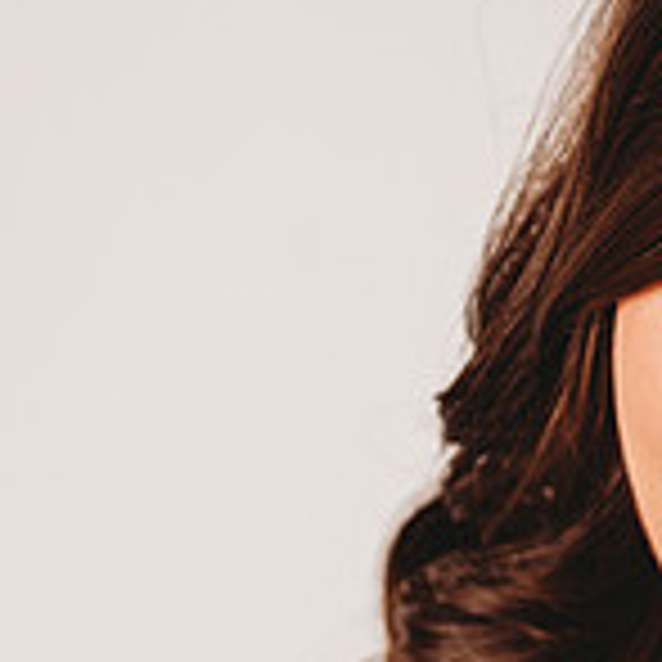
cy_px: 588
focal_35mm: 285
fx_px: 6166
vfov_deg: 6.1
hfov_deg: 6.1
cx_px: 995
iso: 100
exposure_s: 1/160
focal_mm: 85
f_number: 4
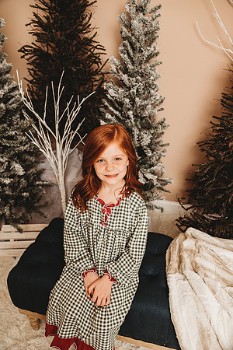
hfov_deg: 46.4
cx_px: 116
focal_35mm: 28
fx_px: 272
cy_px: 175
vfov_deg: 65.5
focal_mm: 28
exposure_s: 1/160
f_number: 4
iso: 100
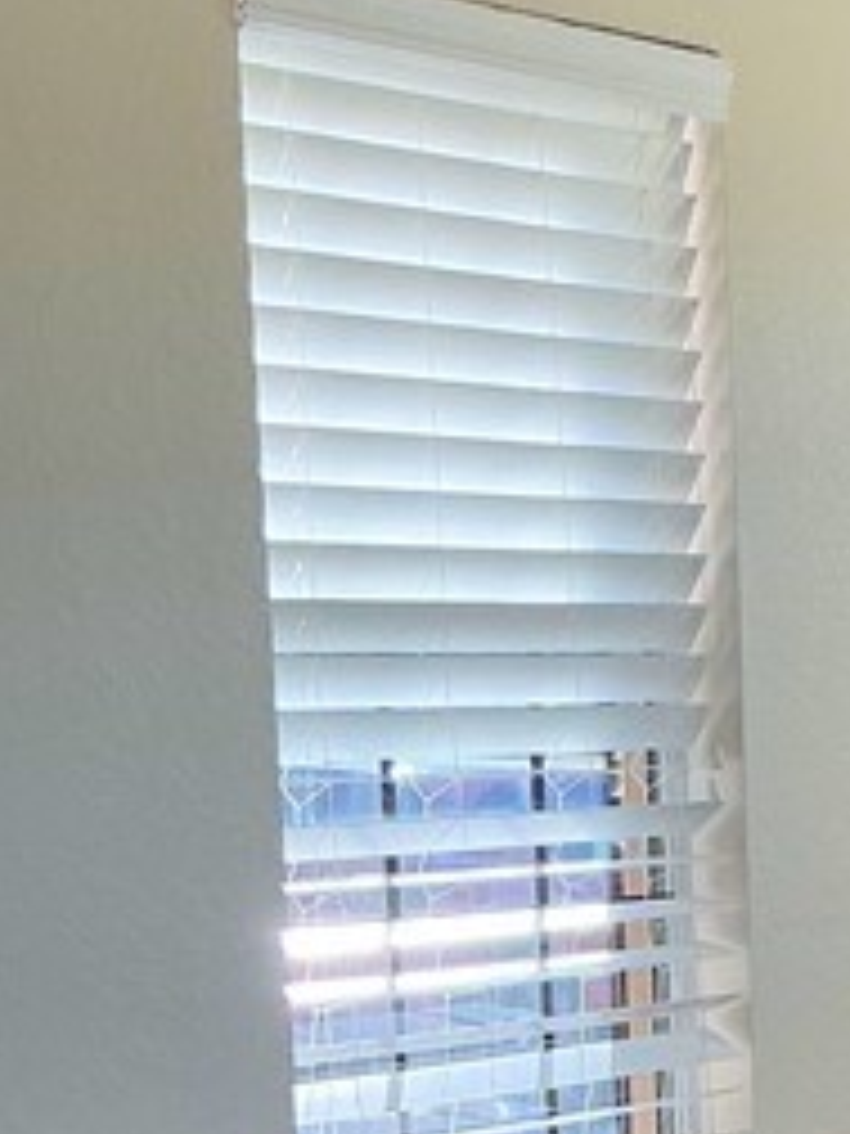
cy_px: 1274
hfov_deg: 12.0
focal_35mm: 114
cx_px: 1534
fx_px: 3732
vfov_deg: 16.7
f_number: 1.8
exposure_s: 1/120
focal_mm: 3
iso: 64
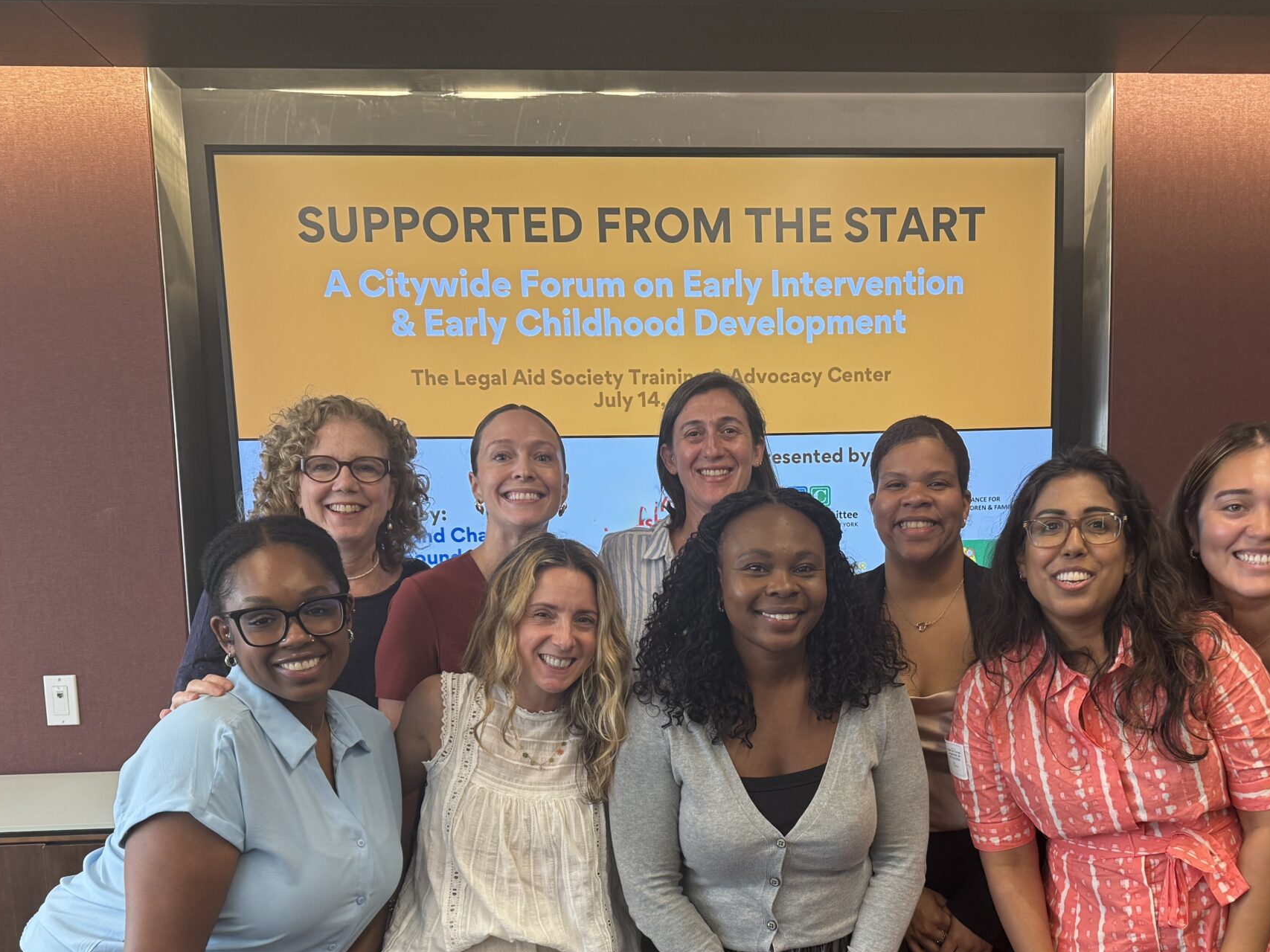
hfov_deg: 51.0
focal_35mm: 36
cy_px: 704
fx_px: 1321
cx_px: 766
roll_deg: +1.0
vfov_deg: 38.7
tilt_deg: -5.7
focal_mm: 6.76
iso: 200
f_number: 1.78
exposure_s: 1/116
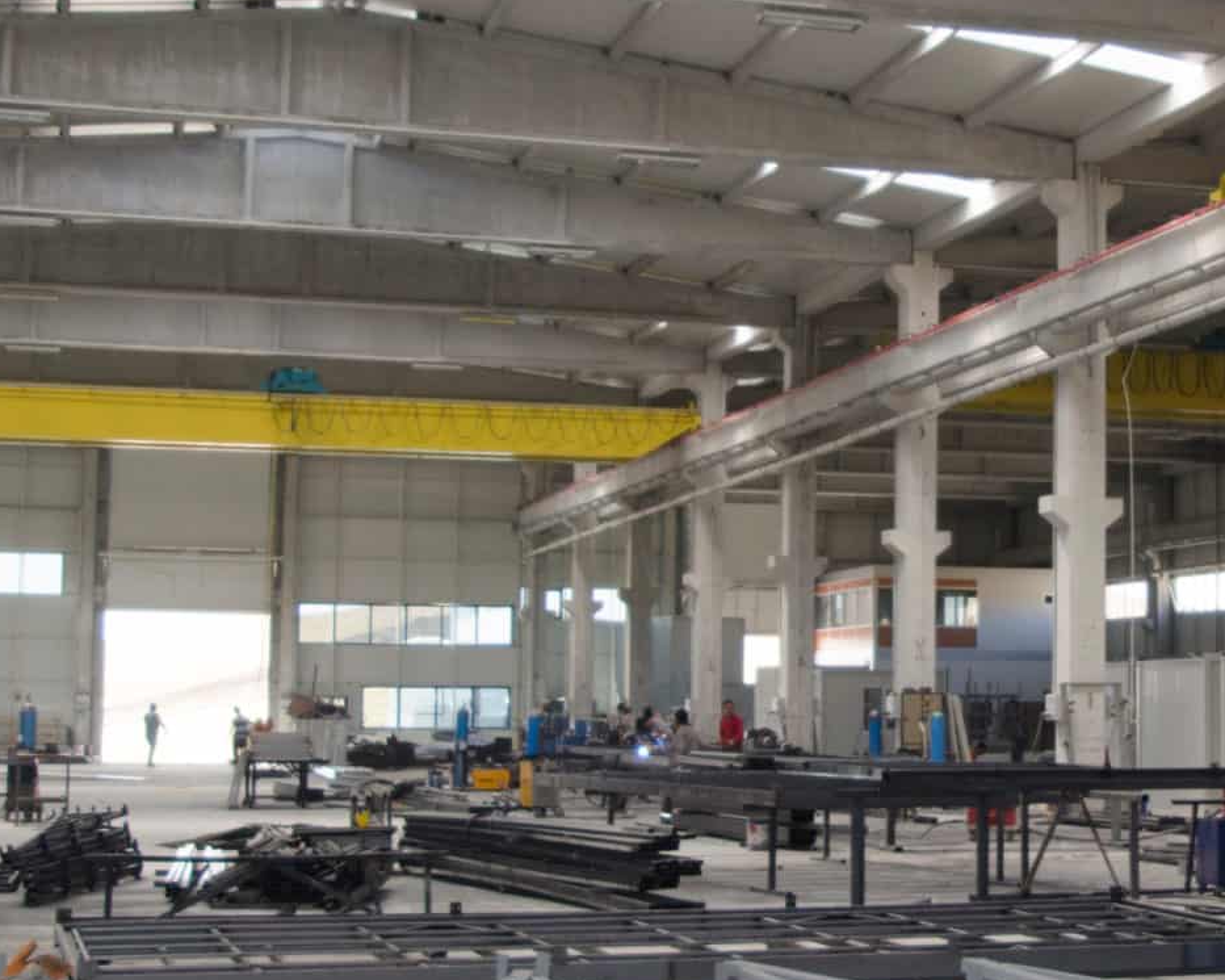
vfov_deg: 20.9
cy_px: 451
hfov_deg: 25.5
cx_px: 974
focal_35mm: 73
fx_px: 2656
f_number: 4.2
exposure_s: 1/250
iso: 200
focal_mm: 19
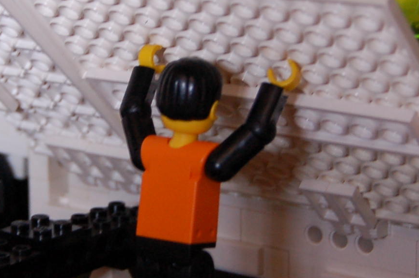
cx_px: 142
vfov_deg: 9.4
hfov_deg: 14.0
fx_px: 1698
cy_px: 84
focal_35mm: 146
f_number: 4.2
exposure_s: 1/30
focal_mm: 28
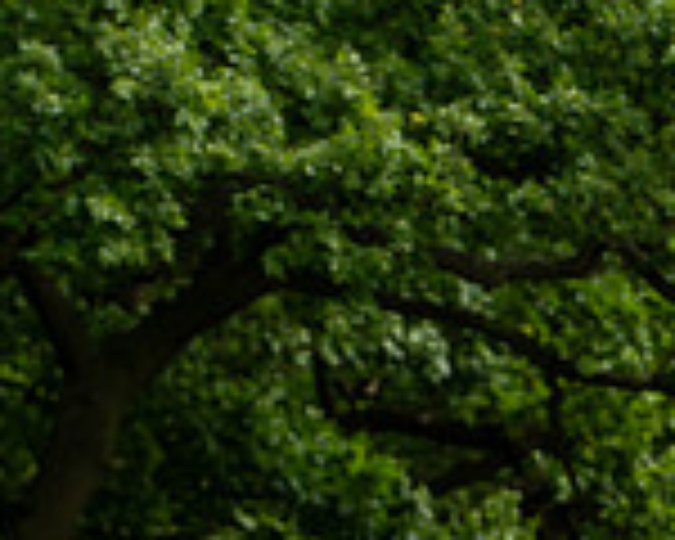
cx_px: 756
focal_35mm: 564
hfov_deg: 3.4
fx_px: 11267
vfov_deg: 2.7
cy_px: 844
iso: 250
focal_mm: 155
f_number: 4
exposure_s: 1/1000
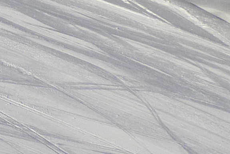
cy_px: -244
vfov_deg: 7.0
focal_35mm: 184
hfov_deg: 9.4
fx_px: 1176
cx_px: -405
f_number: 3.3
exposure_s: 1/1000
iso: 80
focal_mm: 5
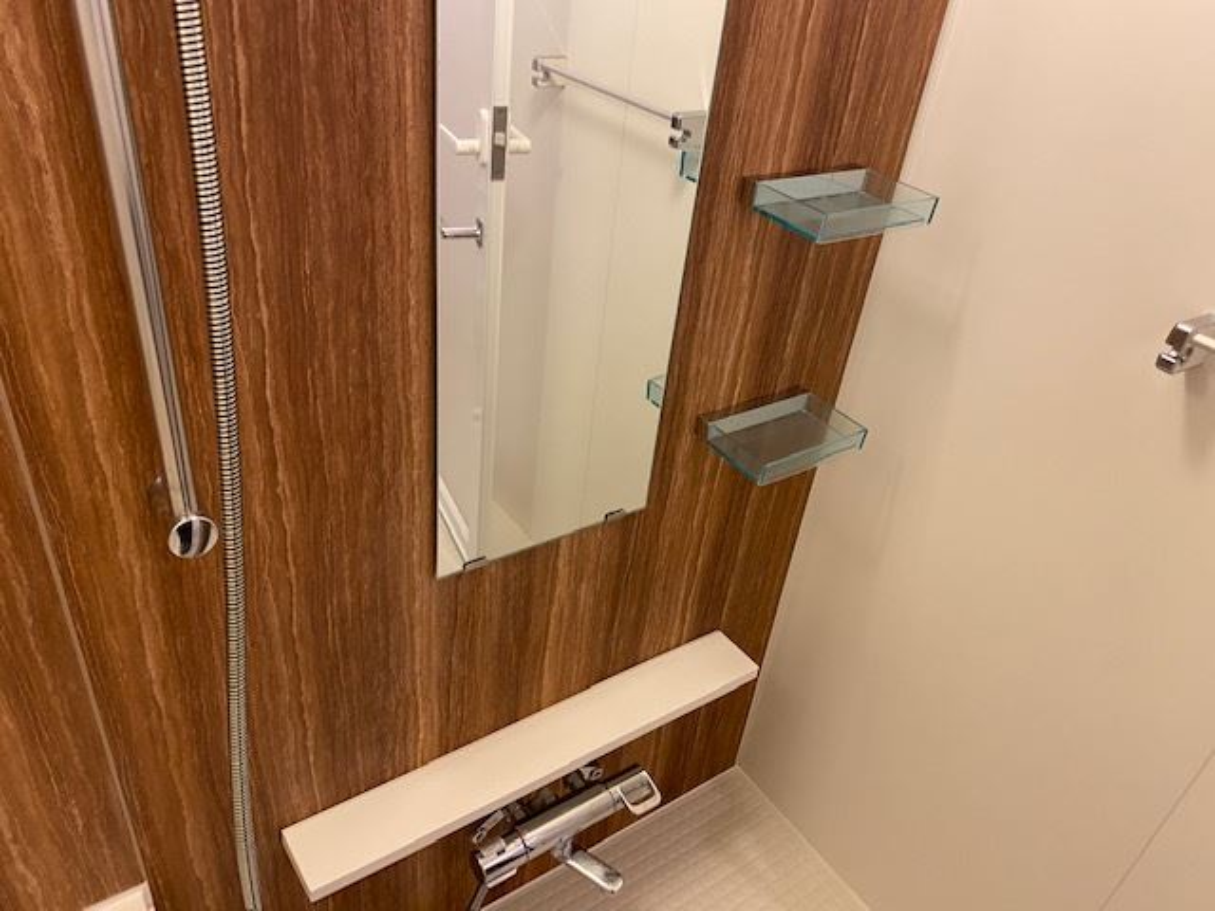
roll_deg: -6.5
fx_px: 913
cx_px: 608
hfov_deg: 67.3
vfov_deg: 53.1
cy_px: 456
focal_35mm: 26
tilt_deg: -36.1
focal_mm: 4.25
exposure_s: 1/50
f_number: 1.8
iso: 160
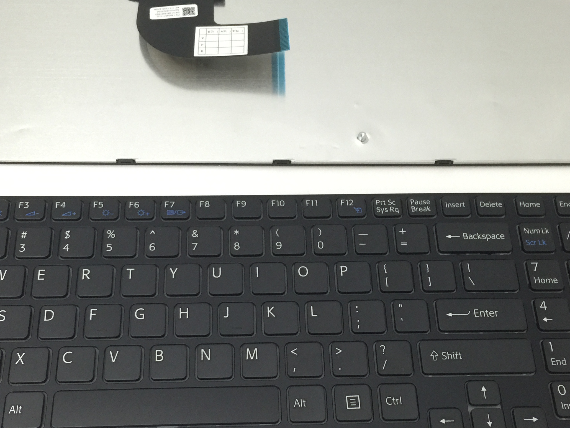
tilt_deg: -60.4
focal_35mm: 46
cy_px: 244
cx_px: 286
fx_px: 757
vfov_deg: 31.5
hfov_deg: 41.2
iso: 100
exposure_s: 1/15
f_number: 2.2
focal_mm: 4.15
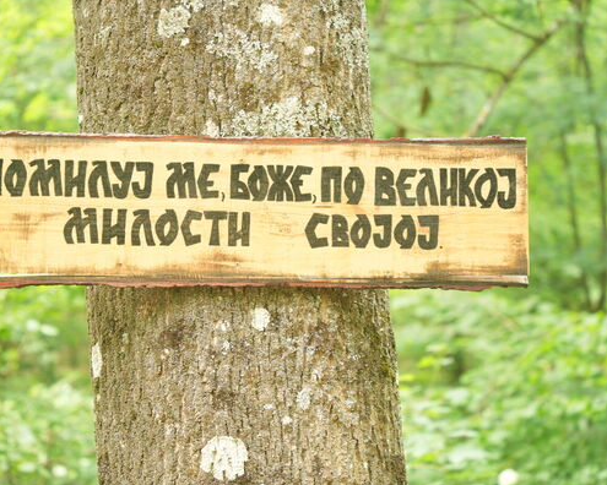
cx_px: 267
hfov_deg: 16.6
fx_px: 2084
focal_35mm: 116
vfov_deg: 13.3
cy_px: 244
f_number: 4.5
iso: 400
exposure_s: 1/20
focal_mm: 102
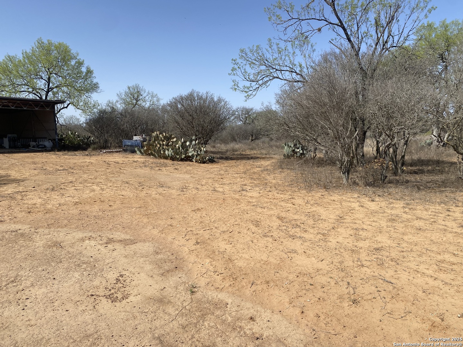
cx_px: 232
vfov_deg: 53.1
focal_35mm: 26
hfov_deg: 67.3
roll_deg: +0.8
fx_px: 348
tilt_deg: -7.6
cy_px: 174
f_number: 1.8
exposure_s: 1/3497
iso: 32
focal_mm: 4.25
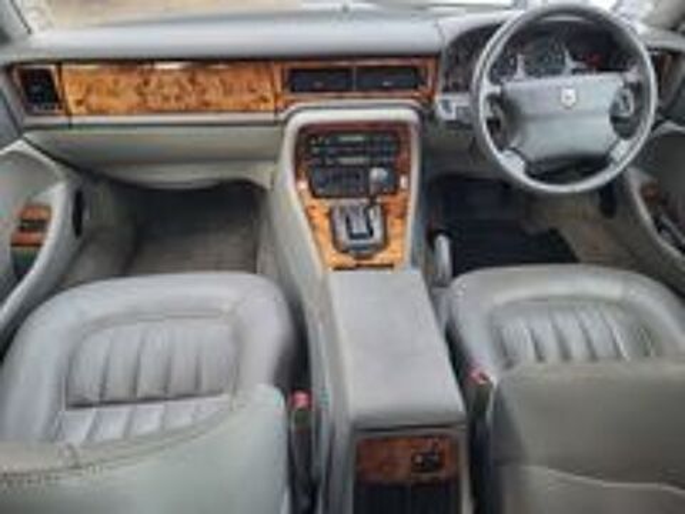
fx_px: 515
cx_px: 342
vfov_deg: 53.1
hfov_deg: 67.3
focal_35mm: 26
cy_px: 257
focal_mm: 5.4
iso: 200
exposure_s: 1/100
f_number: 1.8
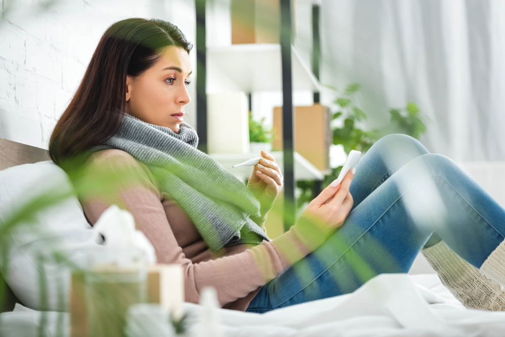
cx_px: 252
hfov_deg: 23.9
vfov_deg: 16.1
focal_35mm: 85
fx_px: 1193
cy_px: 168
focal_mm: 85
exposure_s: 1/200
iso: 200
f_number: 3.5
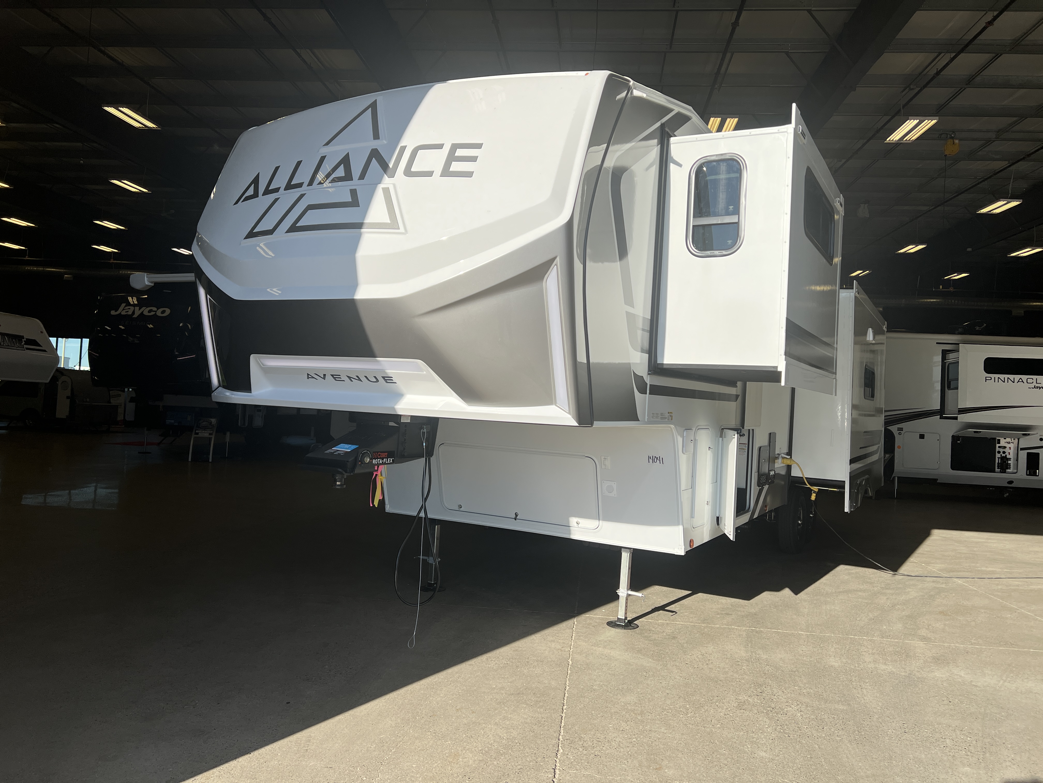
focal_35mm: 26
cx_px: 522
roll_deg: -2.7
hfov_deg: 67.3
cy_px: 392
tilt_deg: +1.1
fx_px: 783
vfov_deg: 53.1
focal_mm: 5.7
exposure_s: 1/3571
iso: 50
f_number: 1.5
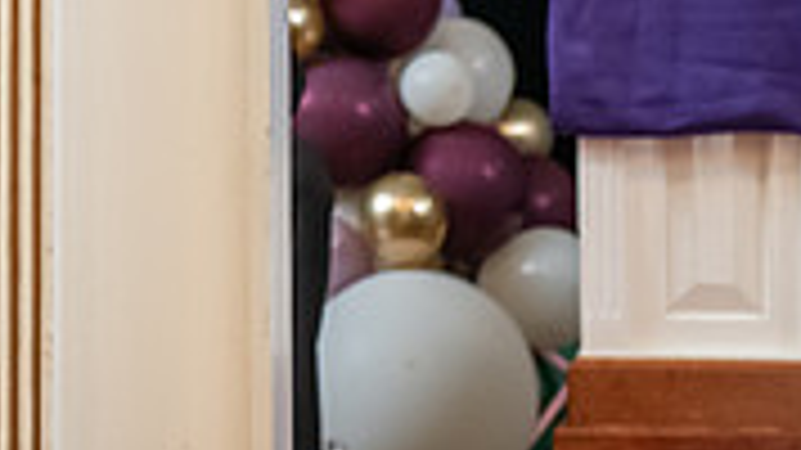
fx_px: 5075
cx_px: -81
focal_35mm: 239
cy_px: -394
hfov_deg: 8.9
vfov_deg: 5.0
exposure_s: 1/160
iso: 2500
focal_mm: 70
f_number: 3.2
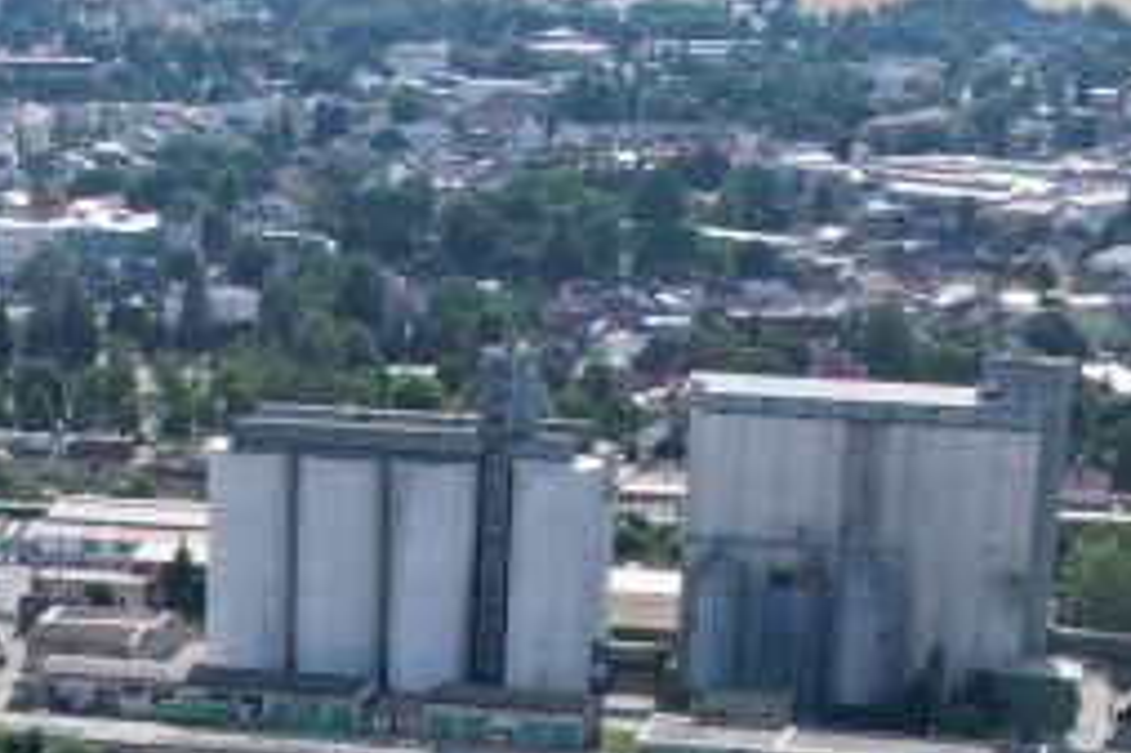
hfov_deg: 18.2
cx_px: 156
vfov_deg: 11.4
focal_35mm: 111
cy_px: 1392
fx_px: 3485
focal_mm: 8.38
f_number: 2.8
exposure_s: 1/2500
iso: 200
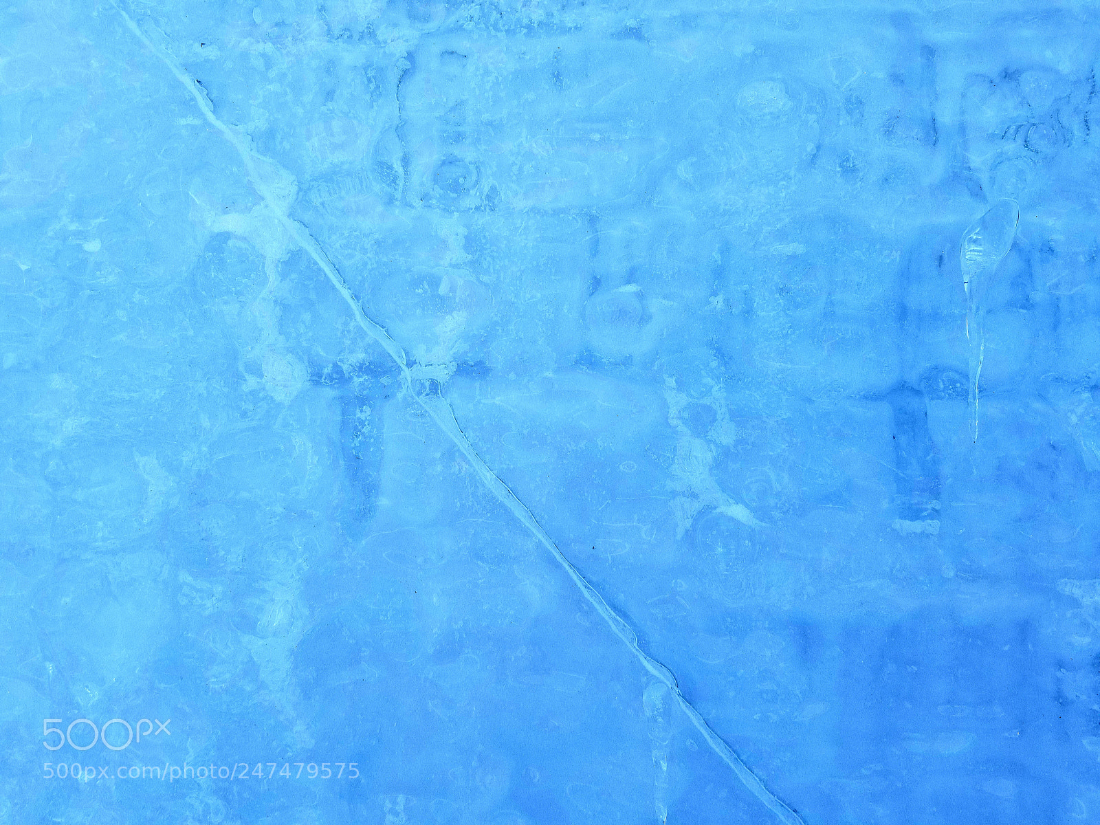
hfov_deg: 67.3
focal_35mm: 26
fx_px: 826
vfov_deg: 53.1
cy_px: 412
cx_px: 550
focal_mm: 4.25
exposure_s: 1/1748
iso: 50
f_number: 1.7
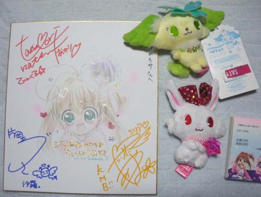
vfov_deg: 39.8
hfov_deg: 51.3
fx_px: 272
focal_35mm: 36
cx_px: 130
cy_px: 98
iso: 640
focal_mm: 6.3
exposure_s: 1/50
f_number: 3.5
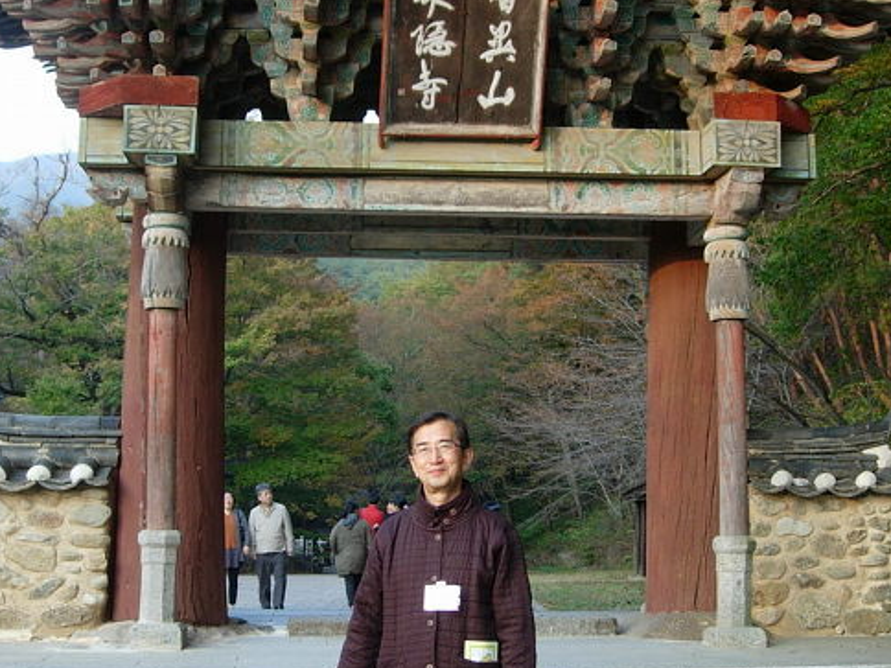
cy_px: 409
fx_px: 1544
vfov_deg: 24.4
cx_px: 422
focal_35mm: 60
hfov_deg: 32.2
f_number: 2.8
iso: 64
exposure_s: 1/136
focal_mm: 7.8
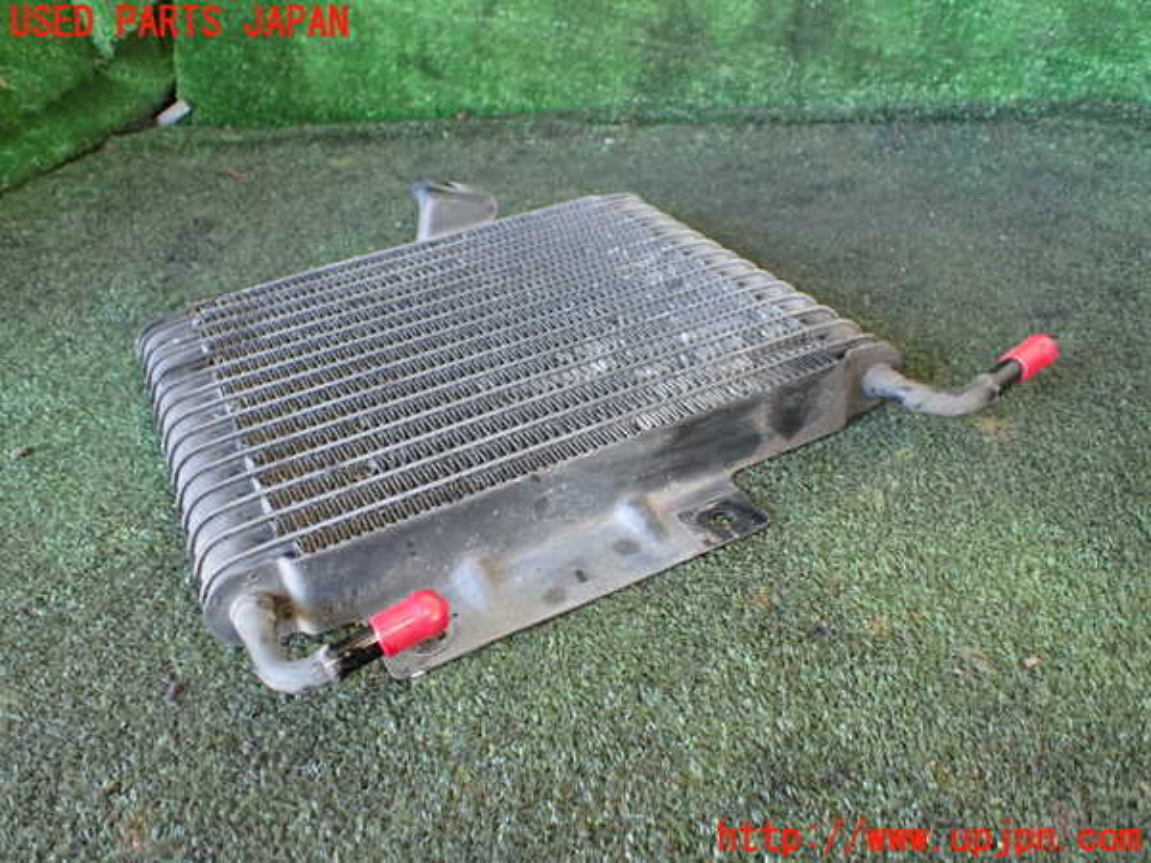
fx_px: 998
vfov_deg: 46.8
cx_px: 576
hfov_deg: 60.0
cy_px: 432
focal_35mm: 30
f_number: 2.3
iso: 800
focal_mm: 5.4
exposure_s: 1/60
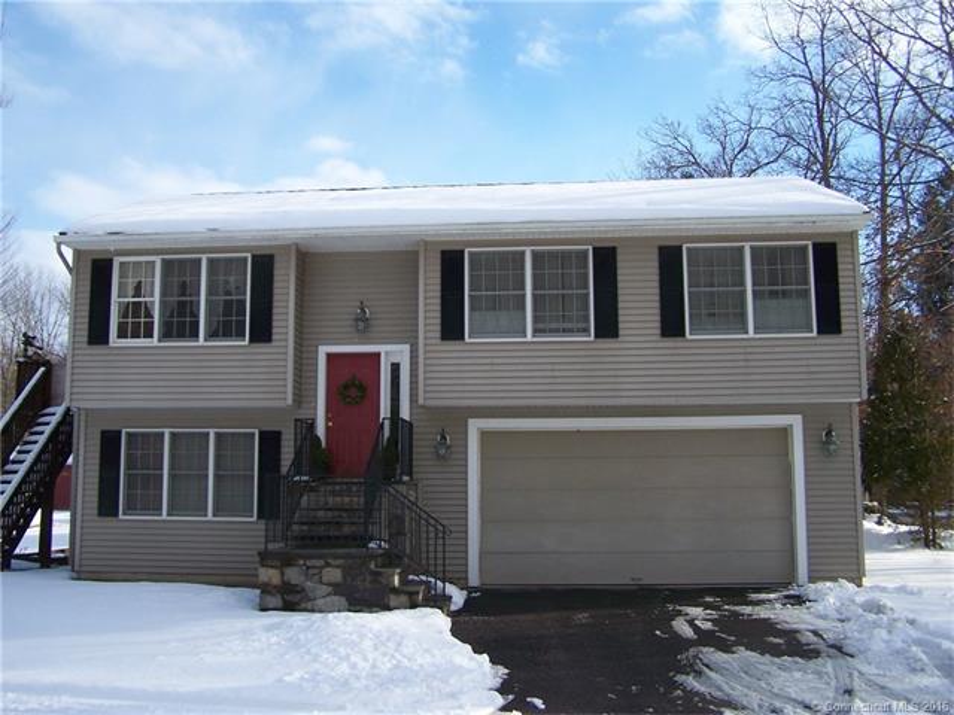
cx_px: 477
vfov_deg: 37.7
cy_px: 358
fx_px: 1047
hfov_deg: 49.0
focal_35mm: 38
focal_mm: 6.3
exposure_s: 1/800
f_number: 2.8
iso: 80
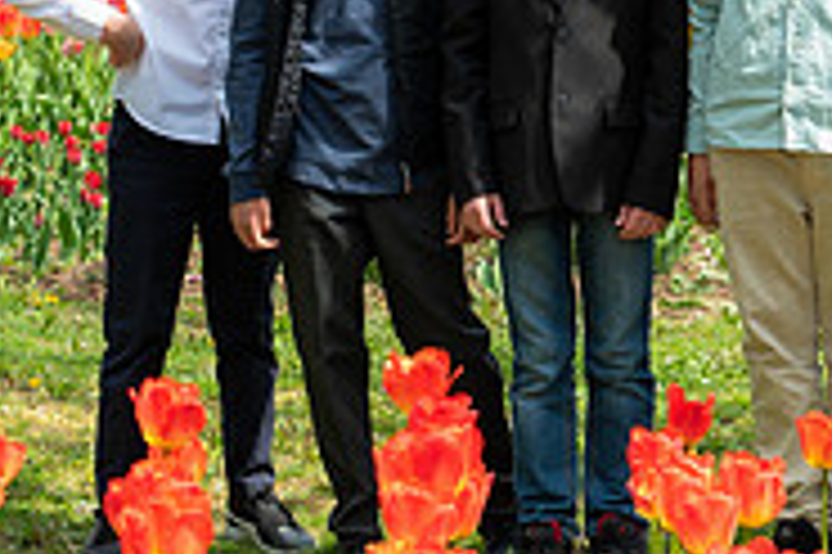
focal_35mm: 188
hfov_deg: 10.7
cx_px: 1147
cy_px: 171
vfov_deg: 7.3
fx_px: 4341
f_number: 5
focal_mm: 60
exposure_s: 1/500
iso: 400
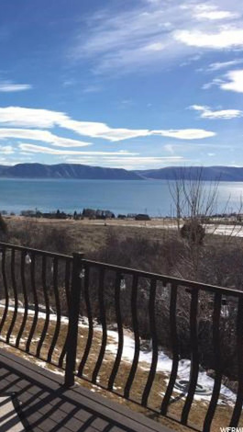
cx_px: -44
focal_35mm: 43
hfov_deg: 25.2
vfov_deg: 47.3
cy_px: 213
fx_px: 492
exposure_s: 1/3344
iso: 25
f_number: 2.2
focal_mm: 4.15
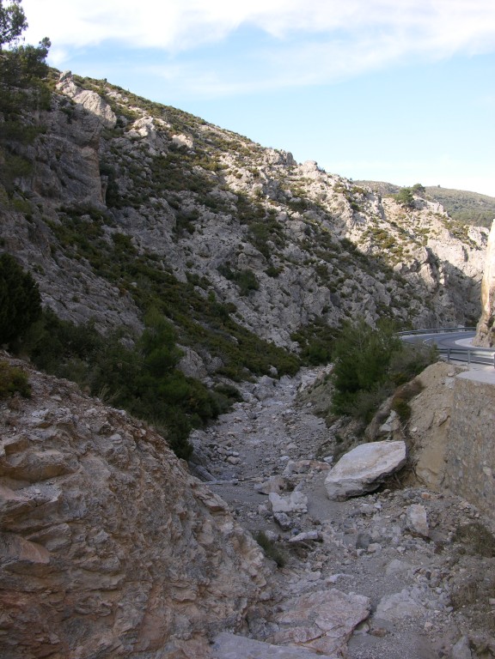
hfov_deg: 40.7
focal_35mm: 35
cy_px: 330
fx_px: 667
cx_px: 248
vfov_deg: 52.6
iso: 50
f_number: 4.5
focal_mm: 8.9
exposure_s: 1/124
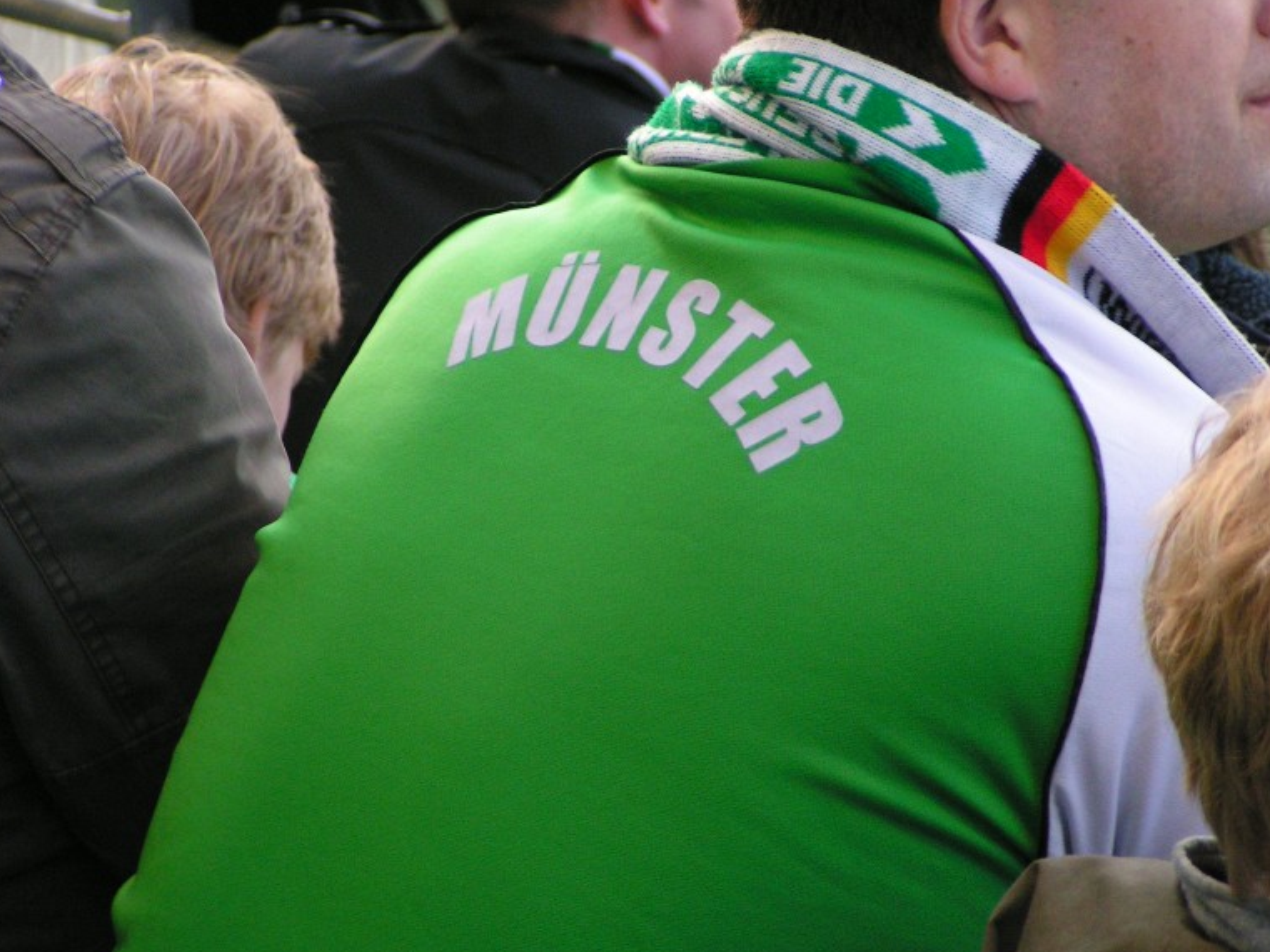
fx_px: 9100
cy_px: 490
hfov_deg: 8.0
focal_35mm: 248
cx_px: 656
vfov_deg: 6.0
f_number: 3.5
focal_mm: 36.1
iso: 200
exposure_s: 1/40
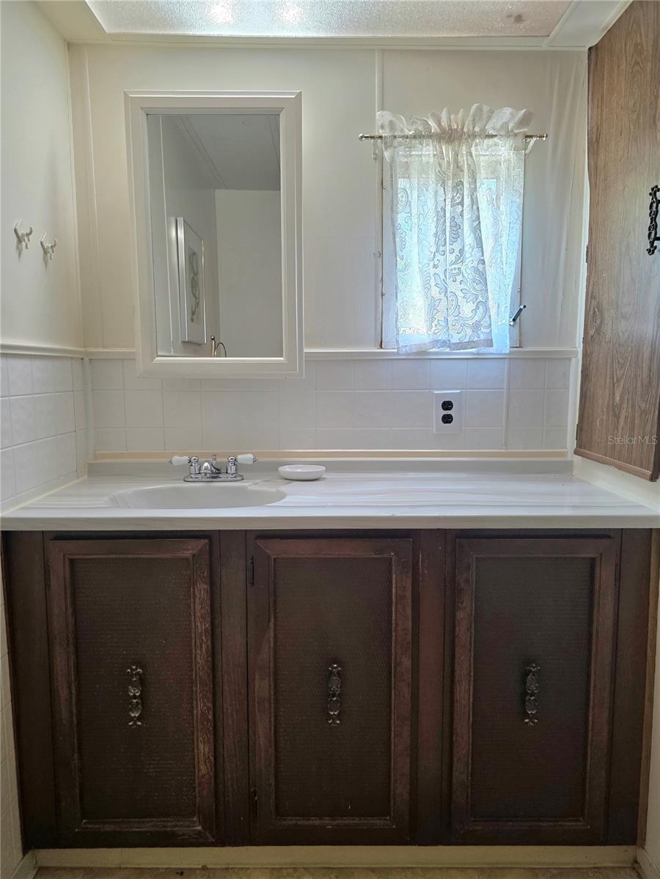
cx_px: 330
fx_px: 585
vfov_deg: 73.9
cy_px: 440
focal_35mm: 23
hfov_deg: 58.9
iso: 200
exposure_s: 1/120
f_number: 1.7
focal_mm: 6.3
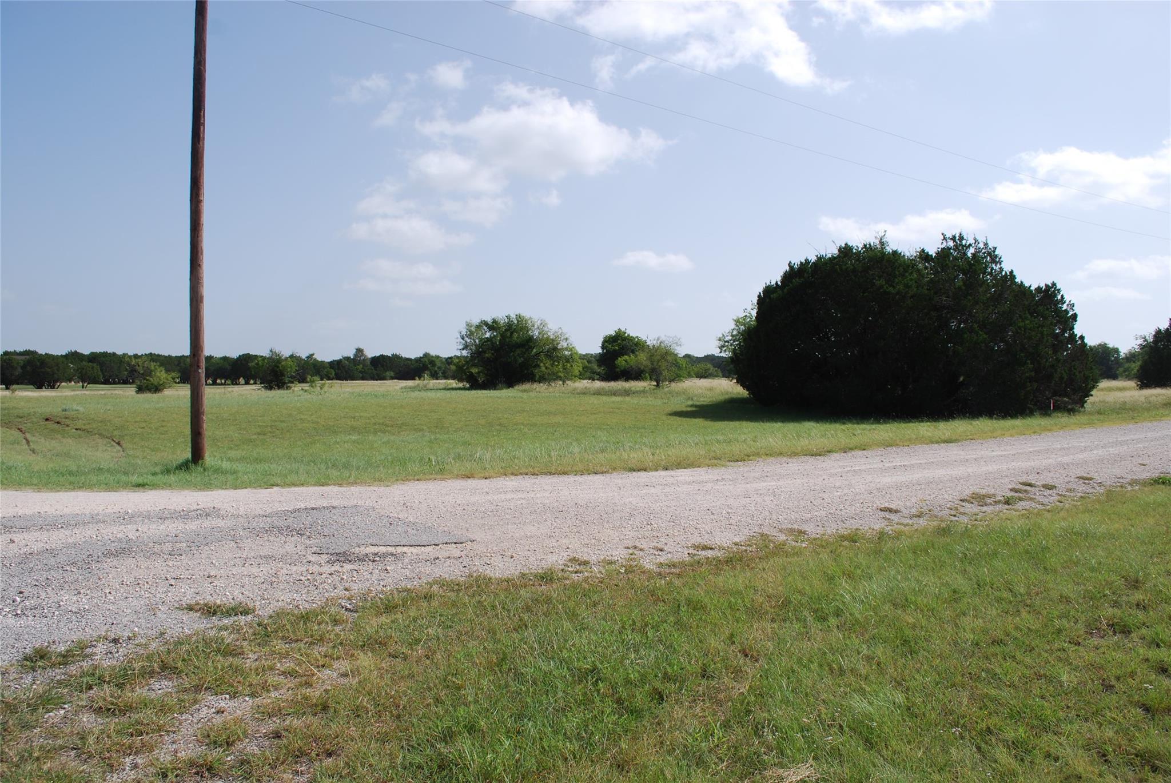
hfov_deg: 67.3
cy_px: 392
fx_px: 879
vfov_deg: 48.0
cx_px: 586
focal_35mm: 27
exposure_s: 1/320
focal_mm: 18
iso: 100
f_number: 8
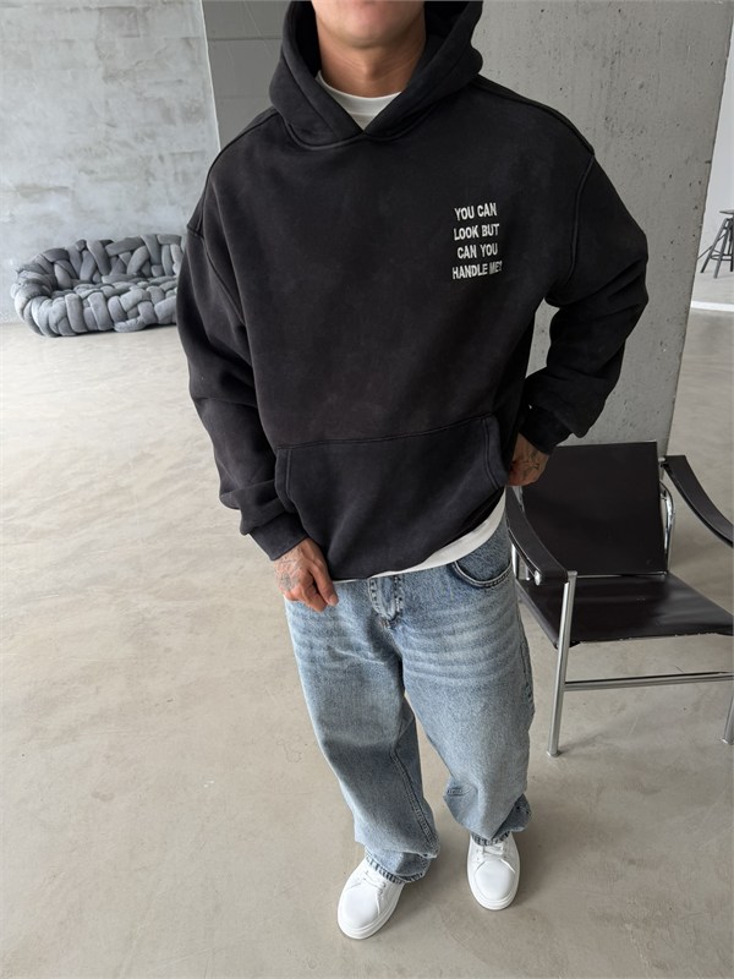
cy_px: 490
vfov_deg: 71.6
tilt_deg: -26.5
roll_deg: +3.2
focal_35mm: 24
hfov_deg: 56.8
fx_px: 679
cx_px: 367
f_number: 1.78
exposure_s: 1/121
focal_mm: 6.76
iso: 80
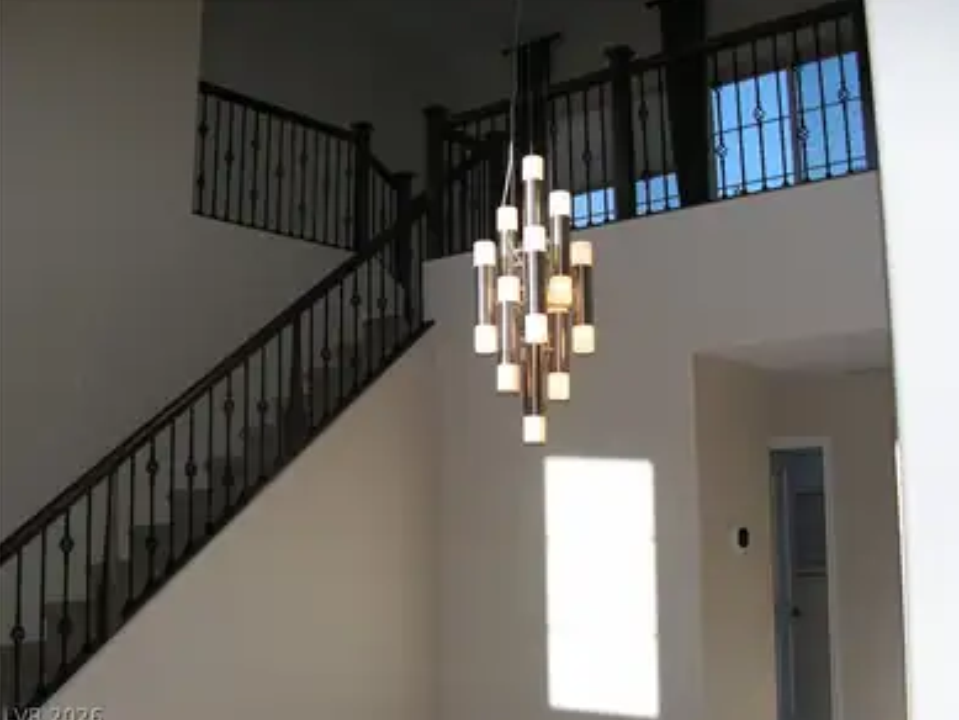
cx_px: 491
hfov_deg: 50.1
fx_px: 1025
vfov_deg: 38.7
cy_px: 362
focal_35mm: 37
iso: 64
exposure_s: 1/500
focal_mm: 6
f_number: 3.2
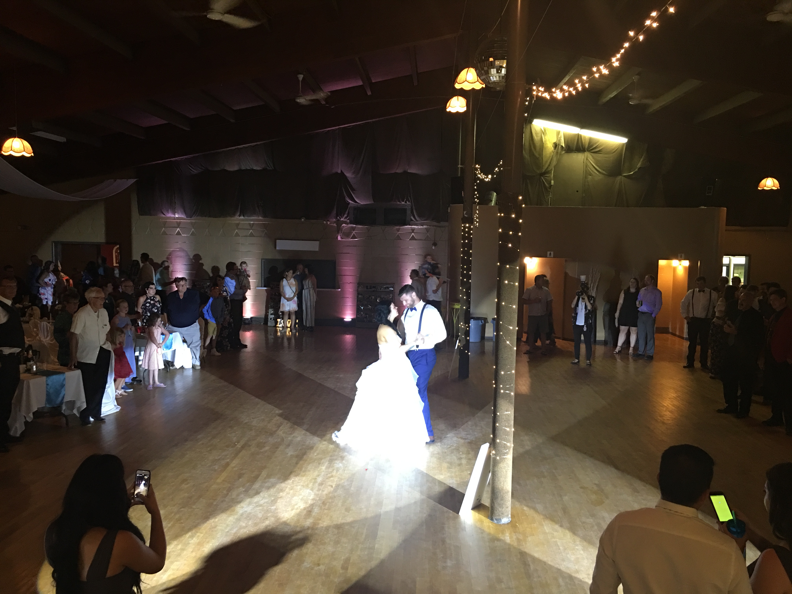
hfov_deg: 61.7
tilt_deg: -4.5
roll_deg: -1.8
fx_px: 664
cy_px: 297
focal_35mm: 29
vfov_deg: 48.2
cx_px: 396
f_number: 2.2
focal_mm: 4.15
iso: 100
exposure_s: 1/8
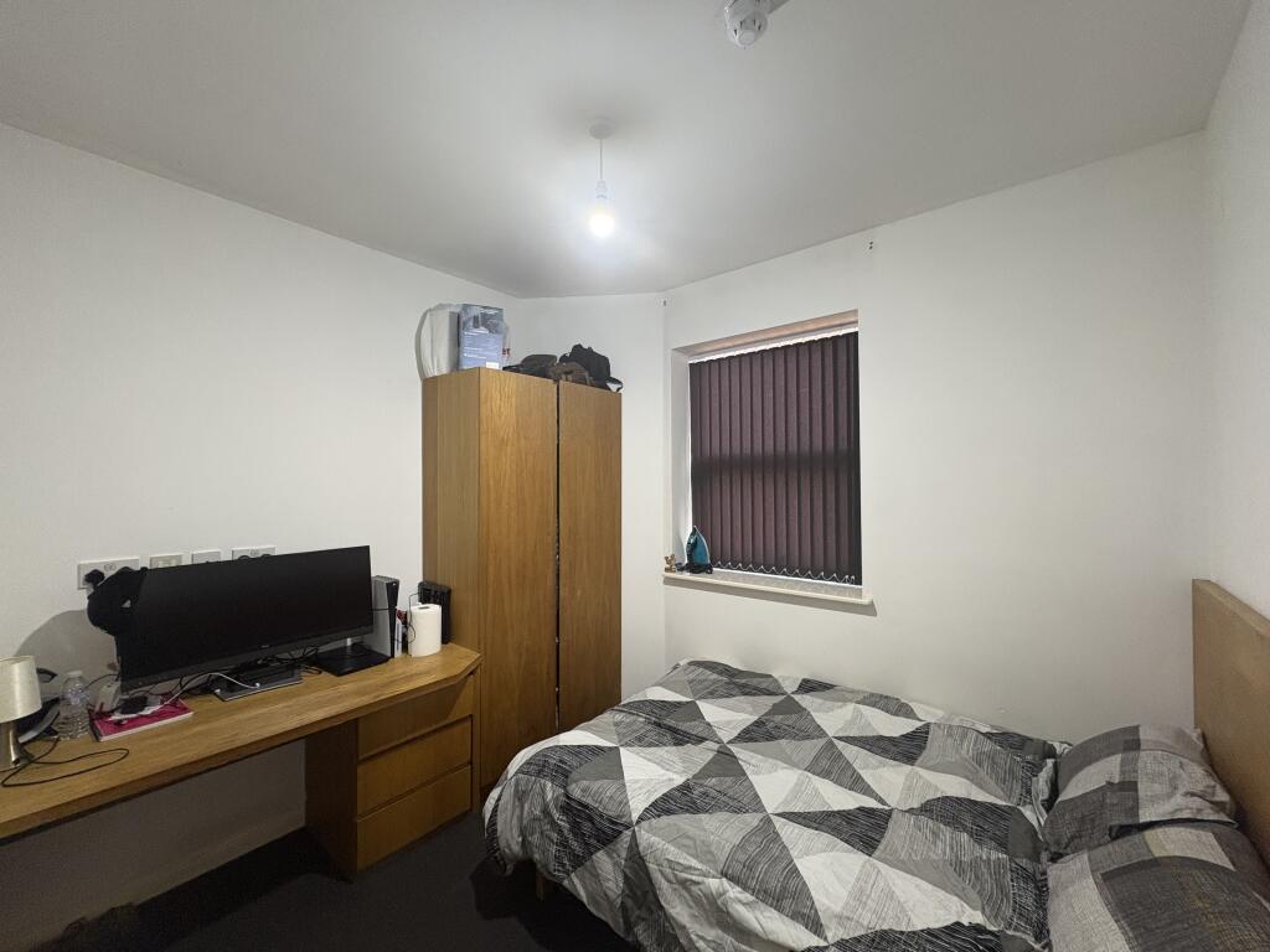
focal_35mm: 14
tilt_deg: +0.6
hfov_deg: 102.1
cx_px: 635
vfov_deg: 85.7
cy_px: 476
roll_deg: +0.7
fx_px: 514
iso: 320
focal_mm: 2.22
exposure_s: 1/50
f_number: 2.2
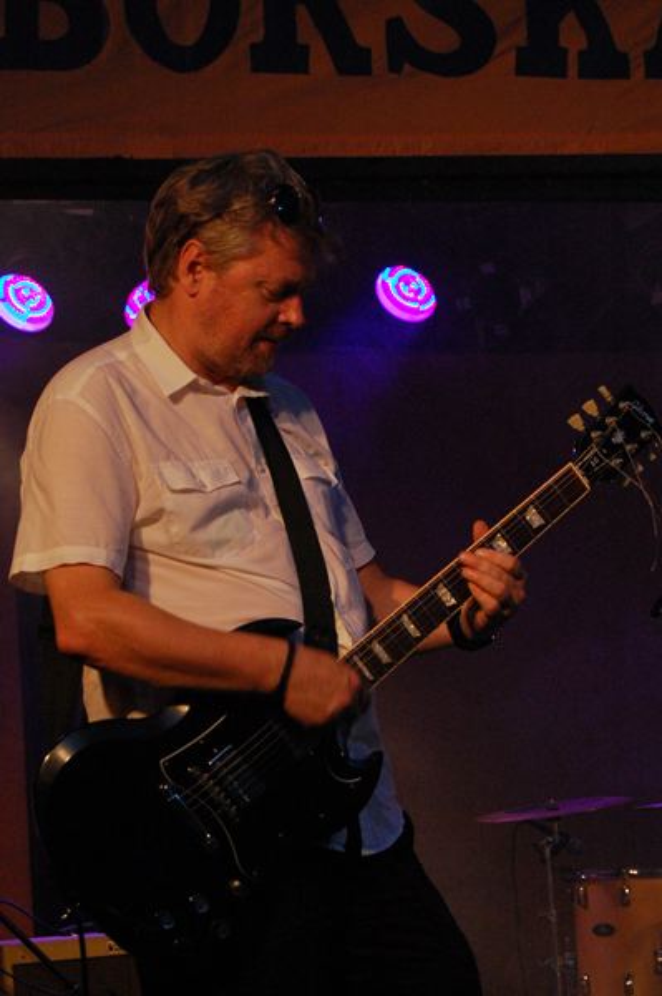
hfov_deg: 16.5
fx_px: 2279
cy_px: 498
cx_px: 331
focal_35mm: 82
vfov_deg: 24.6
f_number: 5.6
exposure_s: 1/125
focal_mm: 55
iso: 800
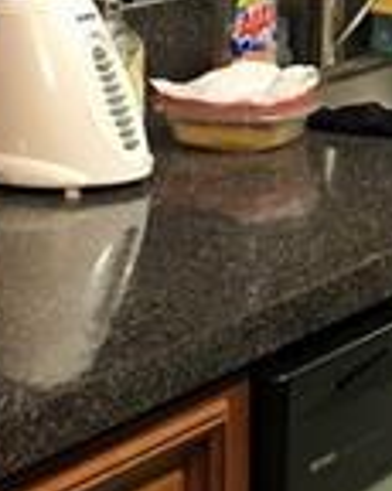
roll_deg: +0.3
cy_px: 17
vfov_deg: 13.1
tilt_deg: -6.8
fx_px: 2120
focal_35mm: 146
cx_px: 494
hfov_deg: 10.4
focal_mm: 4
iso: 80
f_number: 1.8
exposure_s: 1/7
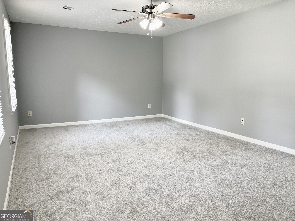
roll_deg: +0.6
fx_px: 222
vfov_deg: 53.1
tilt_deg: -8.2
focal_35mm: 26
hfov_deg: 67.3
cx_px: 148
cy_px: 110
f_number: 1.6
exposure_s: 1/120
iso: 200
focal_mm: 5.96
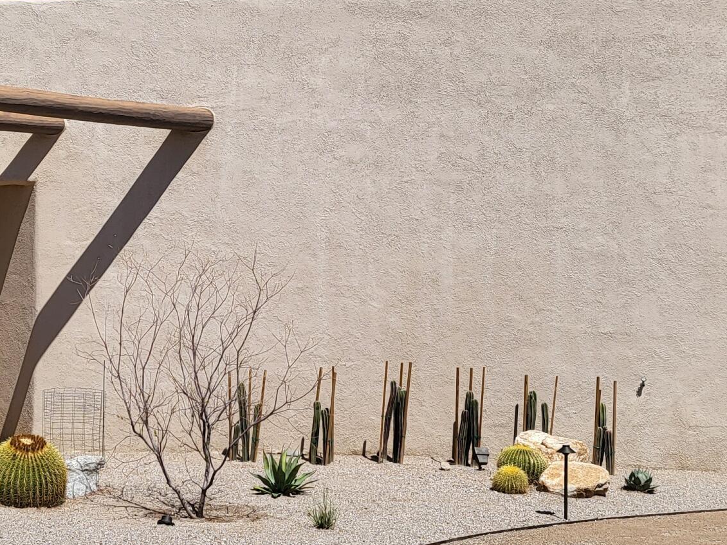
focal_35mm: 69
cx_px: 244
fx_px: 1449
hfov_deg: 28.0
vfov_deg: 21.3
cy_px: 225
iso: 50
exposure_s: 1/4469
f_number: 1.8
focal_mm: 4.25
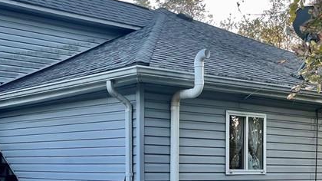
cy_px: 173
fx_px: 589
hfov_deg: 30.5
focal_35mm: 69
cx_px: 130
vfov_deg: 17.1
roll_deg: -0.4
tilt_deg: -2.0
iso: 32
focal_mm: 5.1
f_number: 1.6
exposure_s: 1/152
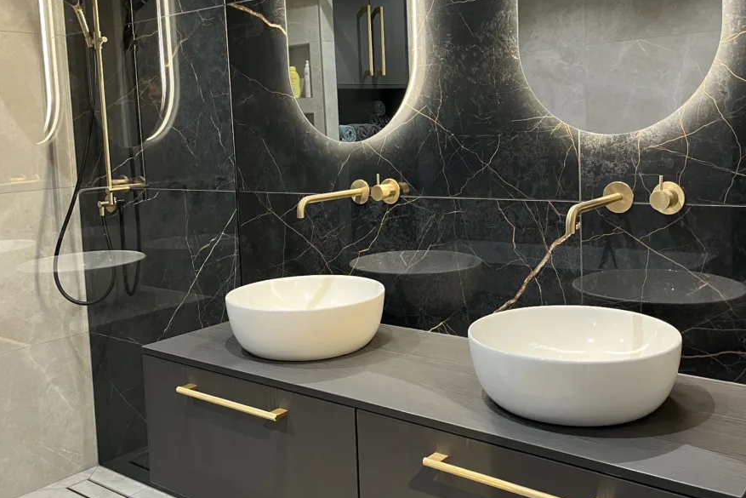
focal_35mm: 37
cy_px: 194
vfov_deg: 35.8
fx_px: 767
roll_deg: +2.2
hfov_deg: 51.9
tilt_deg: -6.5
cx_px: 380
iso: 400
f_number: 1.6
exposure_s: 1/50
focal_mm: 5.1
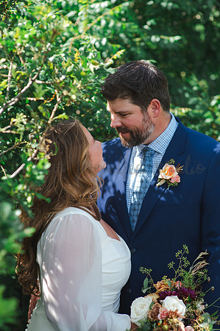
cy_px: 166
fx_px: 781
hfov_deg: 16.0
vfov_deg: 23.9
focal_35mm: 85
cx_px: 110
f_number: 2.5
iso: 100
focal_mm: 85
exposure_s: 1/250
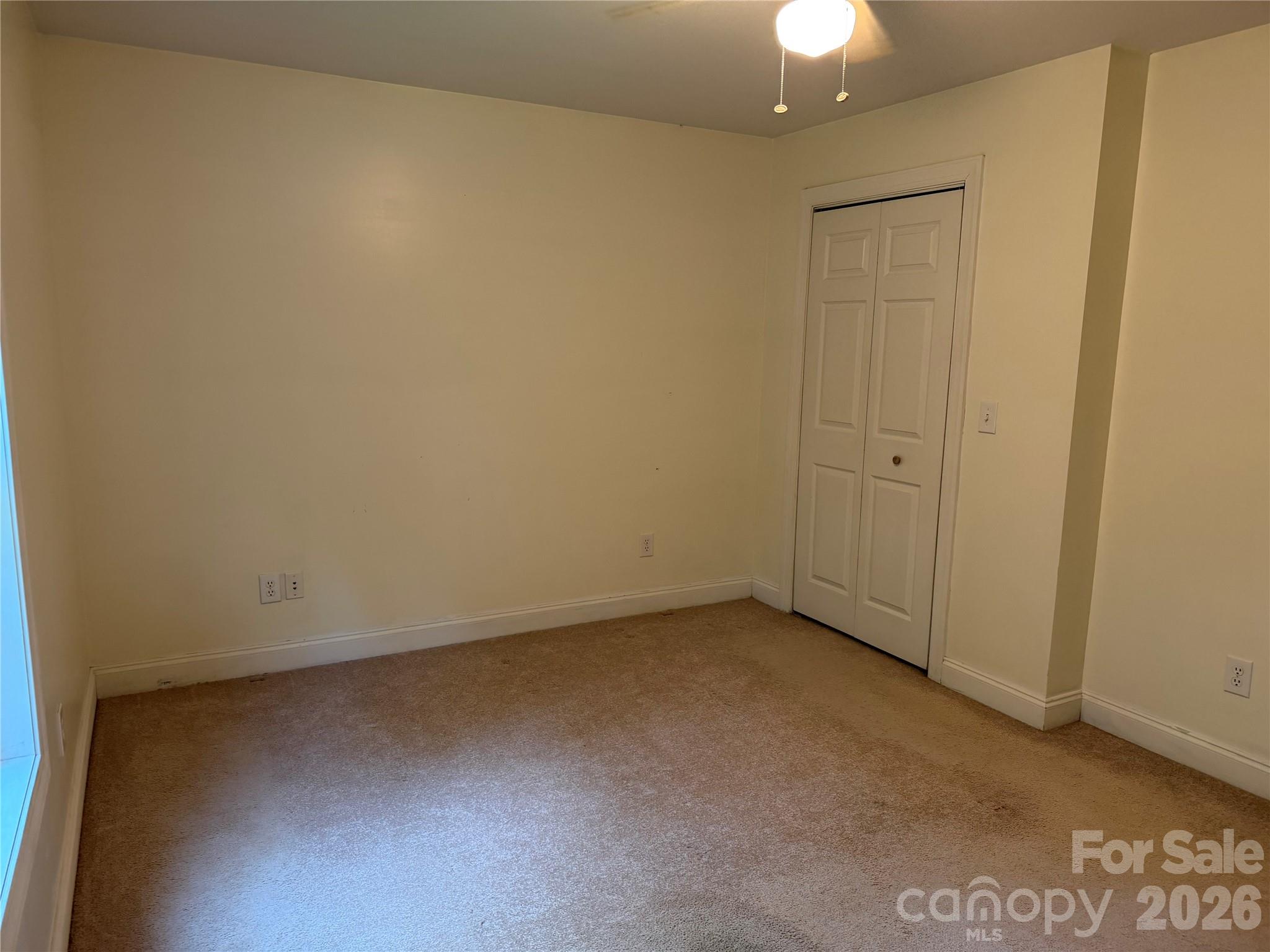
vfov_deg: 56.8
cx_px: 635
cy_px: 476
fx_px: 881
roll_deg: -0.7
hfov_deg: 71.6
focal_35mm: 24
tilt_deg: -9.0
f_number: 1.78
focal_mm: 6.76
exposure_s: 1/60
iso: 200
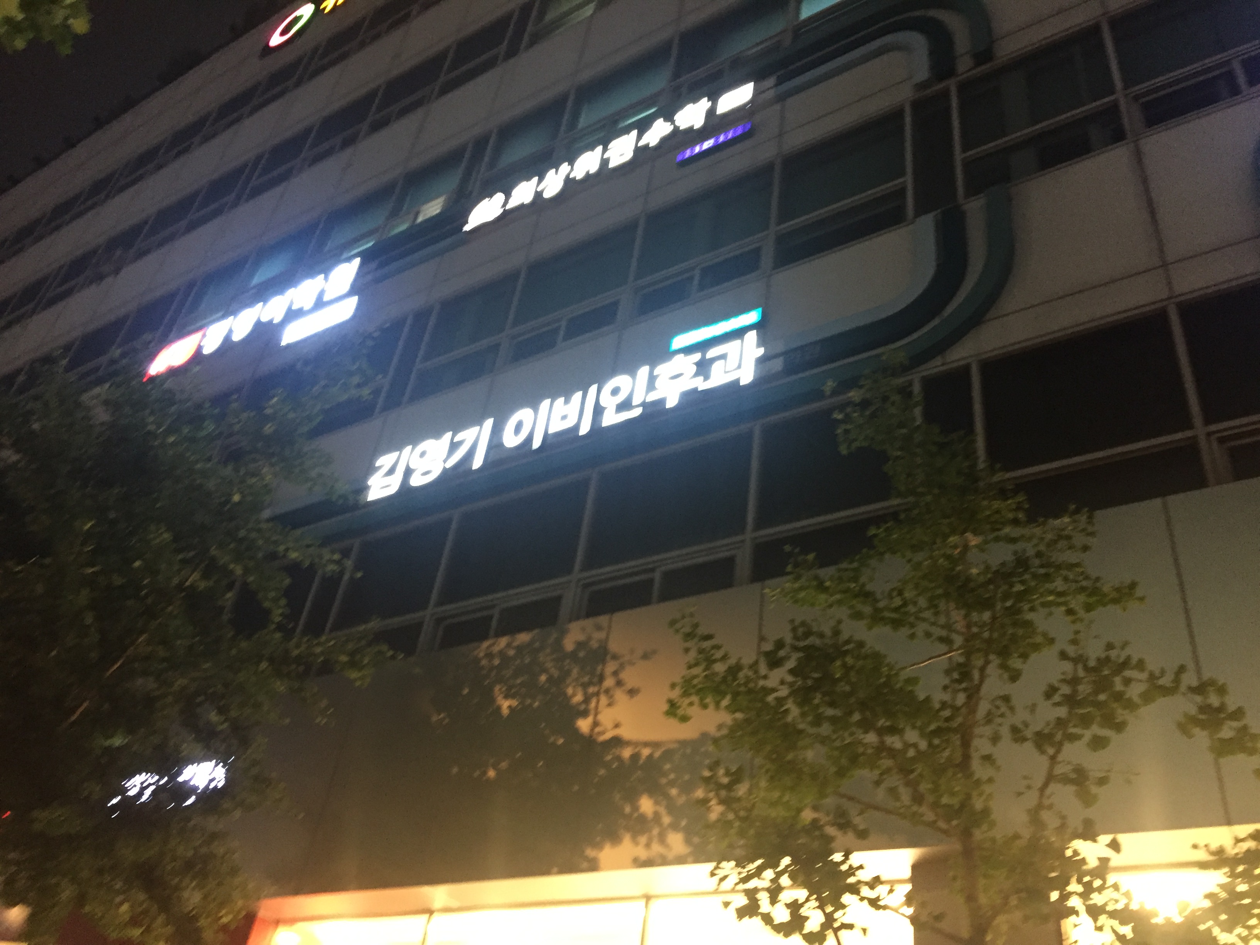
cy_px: 472
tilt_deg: +37.6
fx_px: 1056
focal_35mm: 29
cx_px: 630
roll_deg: -12.0
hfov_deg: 61.7
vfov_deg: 48.2
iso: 250
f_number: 2.2
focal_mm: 4.15
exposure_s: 1/17
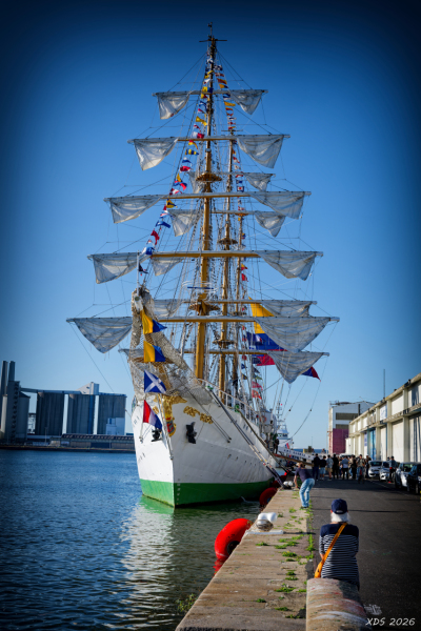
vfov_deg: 42.7
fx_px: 807
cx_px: 210
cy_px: 316
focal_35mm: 46
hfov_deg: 29.2
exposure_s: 1/160
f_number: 8
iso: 64
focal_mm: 46
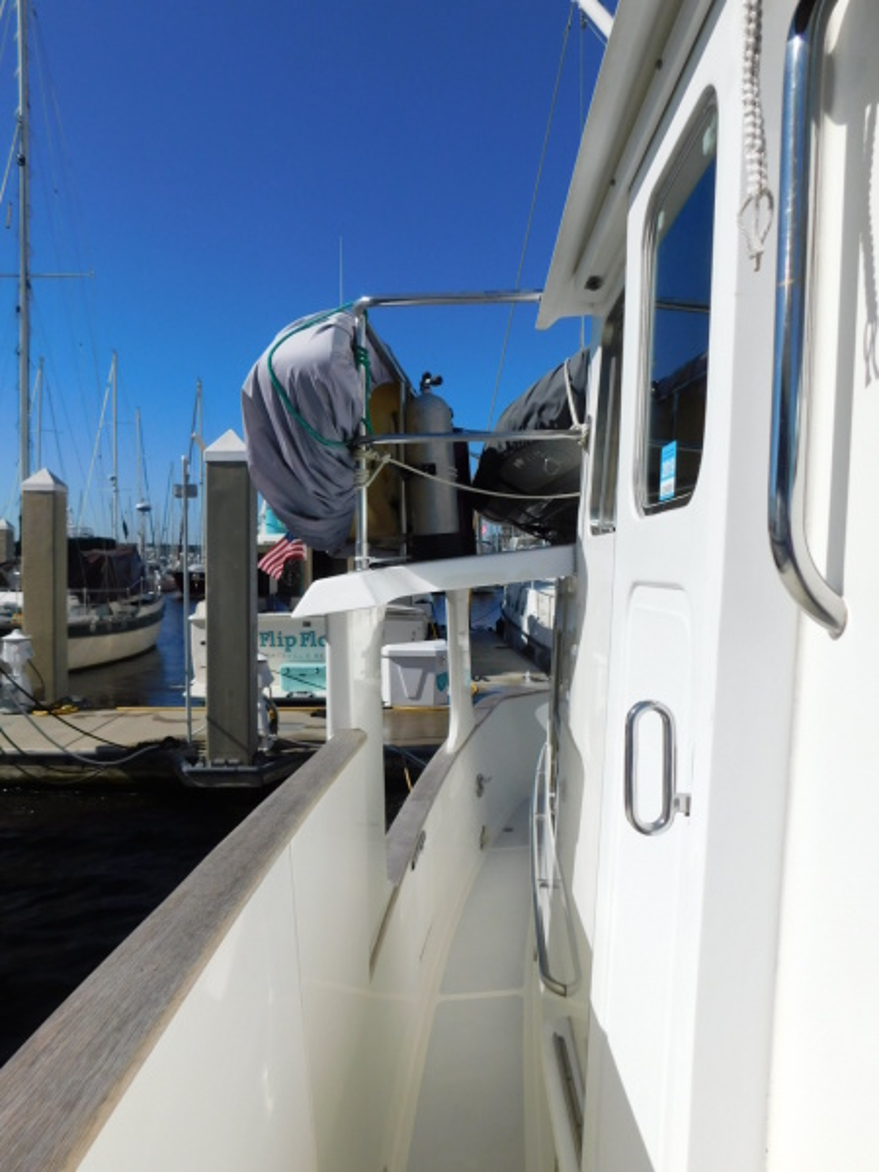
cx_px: 440
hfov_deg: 58.9
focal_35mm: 23
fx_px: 779
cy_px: 586
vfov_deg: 73.9
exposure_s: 1/1000
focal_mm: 4
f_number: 6
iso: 125
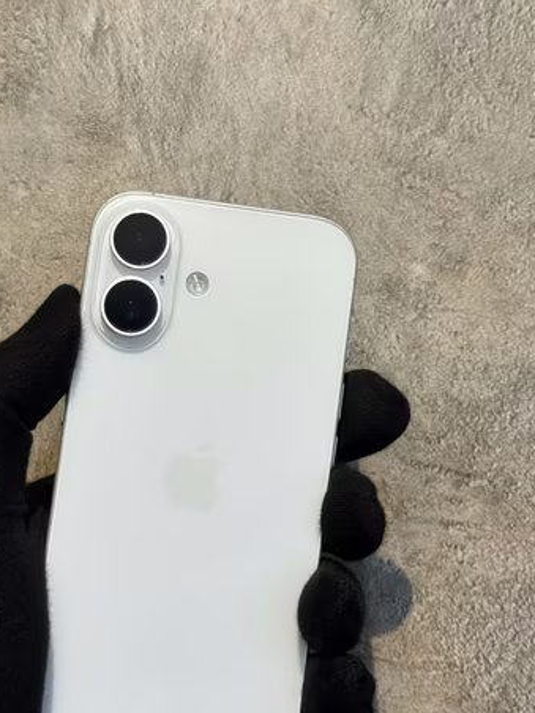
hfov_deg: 21.6
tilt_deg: +4.3
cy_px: 390
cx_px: 207
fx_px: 1401
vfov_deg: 28.5
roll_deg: -16.4
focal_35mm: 68
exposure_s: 1/100
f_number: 1.78
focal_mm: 6.76
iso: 80
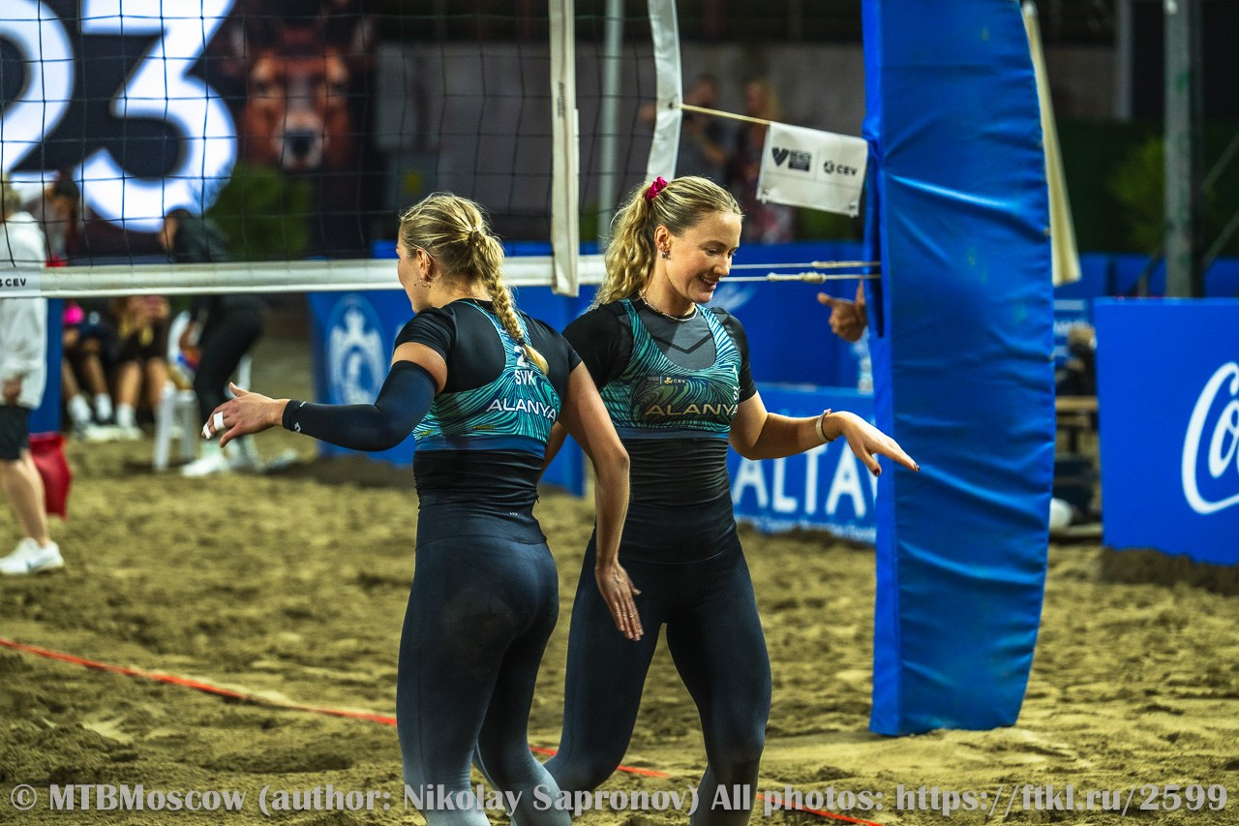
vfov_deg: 8.3
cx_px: 620
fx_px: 5678
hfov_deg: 12.5
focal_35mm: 165
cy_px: 413
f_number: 4
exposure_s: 1/320
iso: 1250
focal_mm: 165
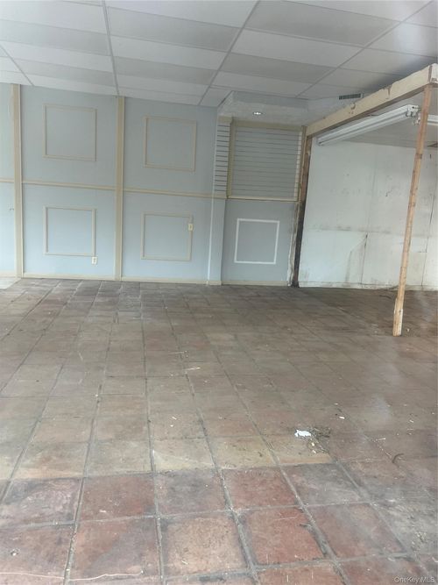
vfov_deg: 67.3
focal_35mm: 26
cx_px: 219
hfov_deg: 53.0
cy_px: 292
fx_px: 439
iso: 64
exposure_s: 1/60
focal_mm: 5.7
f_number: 1.5
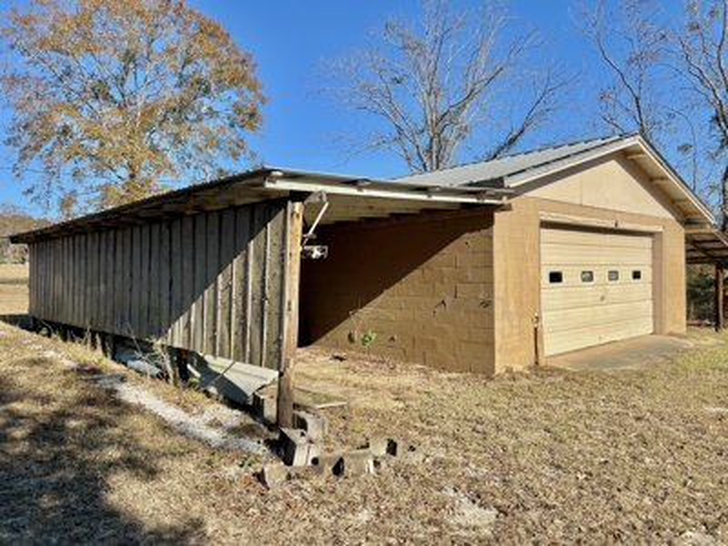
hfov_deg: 67.3
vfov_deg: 53.1
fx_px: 547
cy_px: 273
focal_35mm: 26
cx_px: 364
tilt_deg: +0.6
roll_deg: +1.1
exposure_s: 1/3831
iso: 50
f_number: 1.5
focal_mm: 5.7
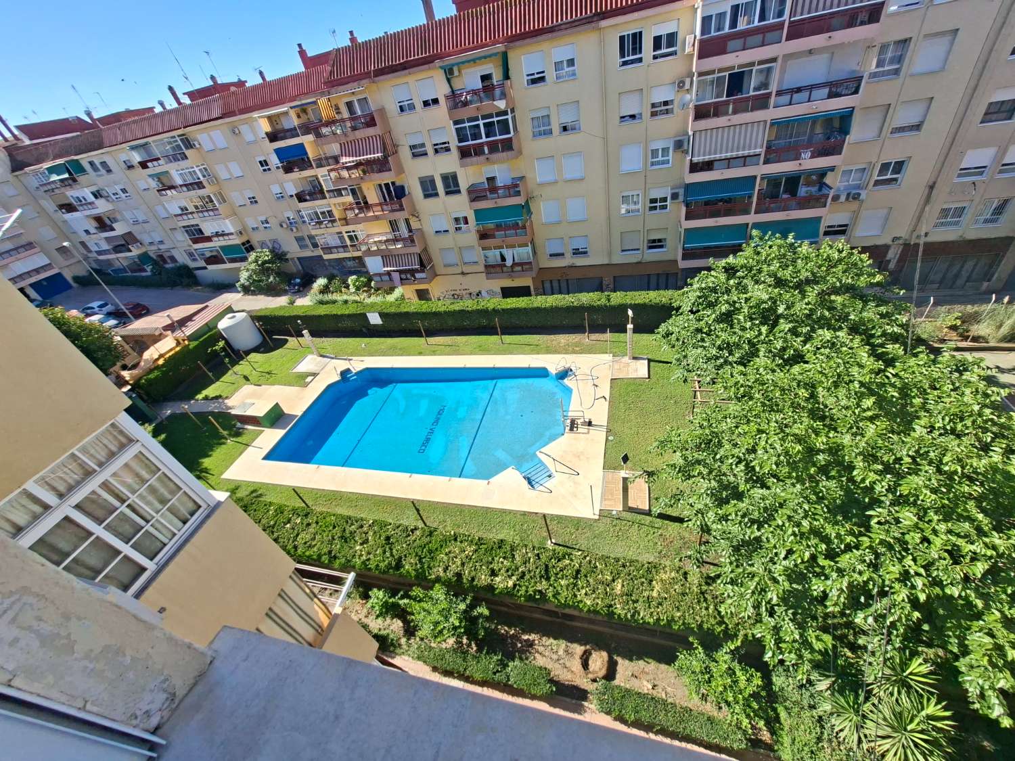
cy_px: 380
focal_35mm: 13
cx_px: 508
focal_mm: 1.74
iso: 40
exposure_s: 1/942
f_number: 2.2
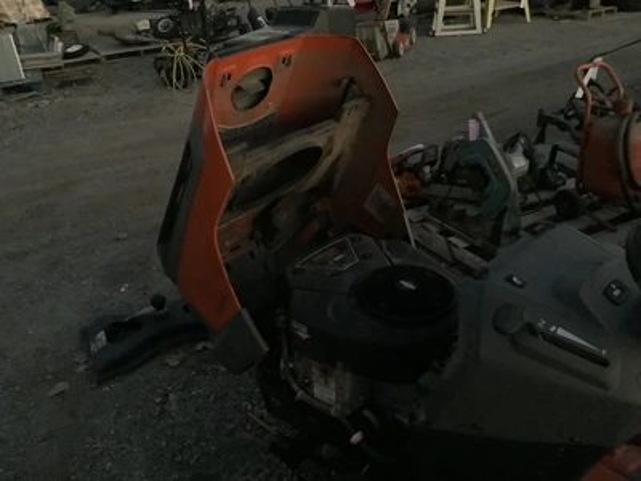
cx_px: 320
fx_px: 574
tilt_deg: -27.6
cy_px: 240
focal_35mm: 31
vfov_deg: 45.4
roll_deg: +3.2
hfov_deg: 58.4
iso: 800
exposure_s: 1/15
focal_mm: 3.3
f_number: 2.4
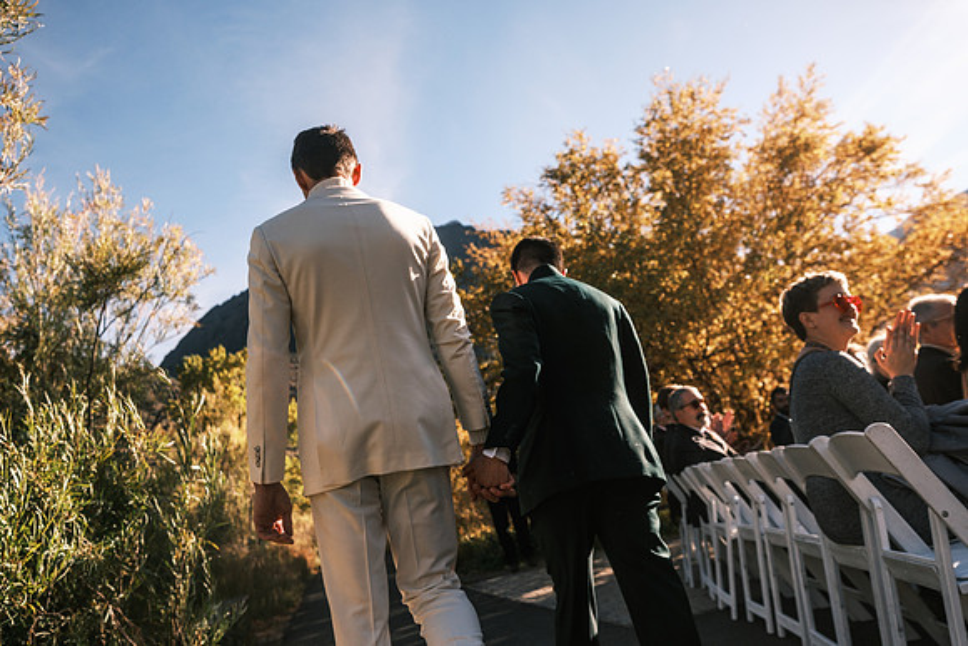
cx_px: 484
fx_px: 726
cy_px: 323
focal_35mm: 27
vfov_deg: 48.0
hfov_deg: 67.4
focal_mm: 18
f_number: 2.5
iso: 125
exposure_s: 1/4000
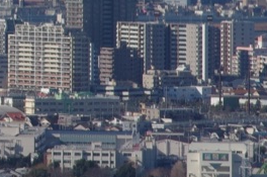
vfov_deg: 1.5
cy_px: -227
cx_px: -337
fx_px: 6907
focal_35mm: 933
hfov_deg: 2.2
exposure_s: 1/160
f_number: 16
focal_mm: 103
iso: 160
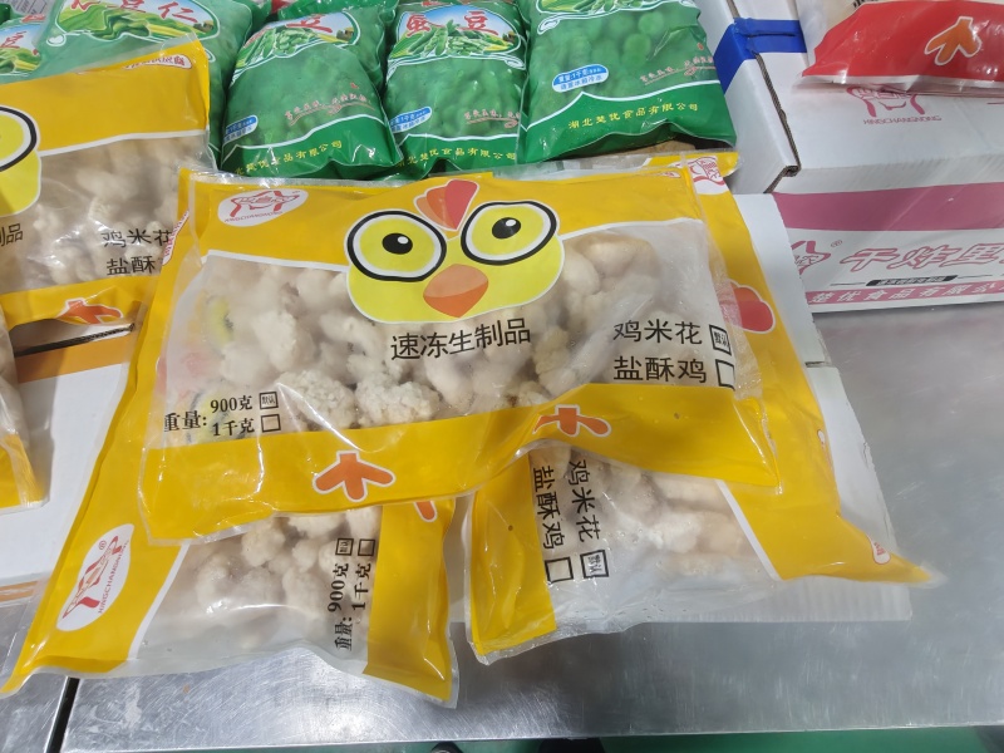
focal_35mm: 15
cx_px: 502
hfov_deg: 98.2
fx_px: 435
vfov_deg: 81.7
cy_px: 376
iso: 5000
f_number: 2
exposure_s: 1/63
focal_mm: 2.3
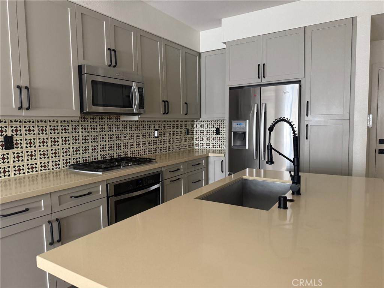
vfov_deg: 56.8
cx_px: 192
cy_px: 144
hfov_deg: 71.6
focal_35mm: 24
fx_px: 266
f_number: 1.78
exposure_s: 1/60
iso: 250
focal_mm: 6.76
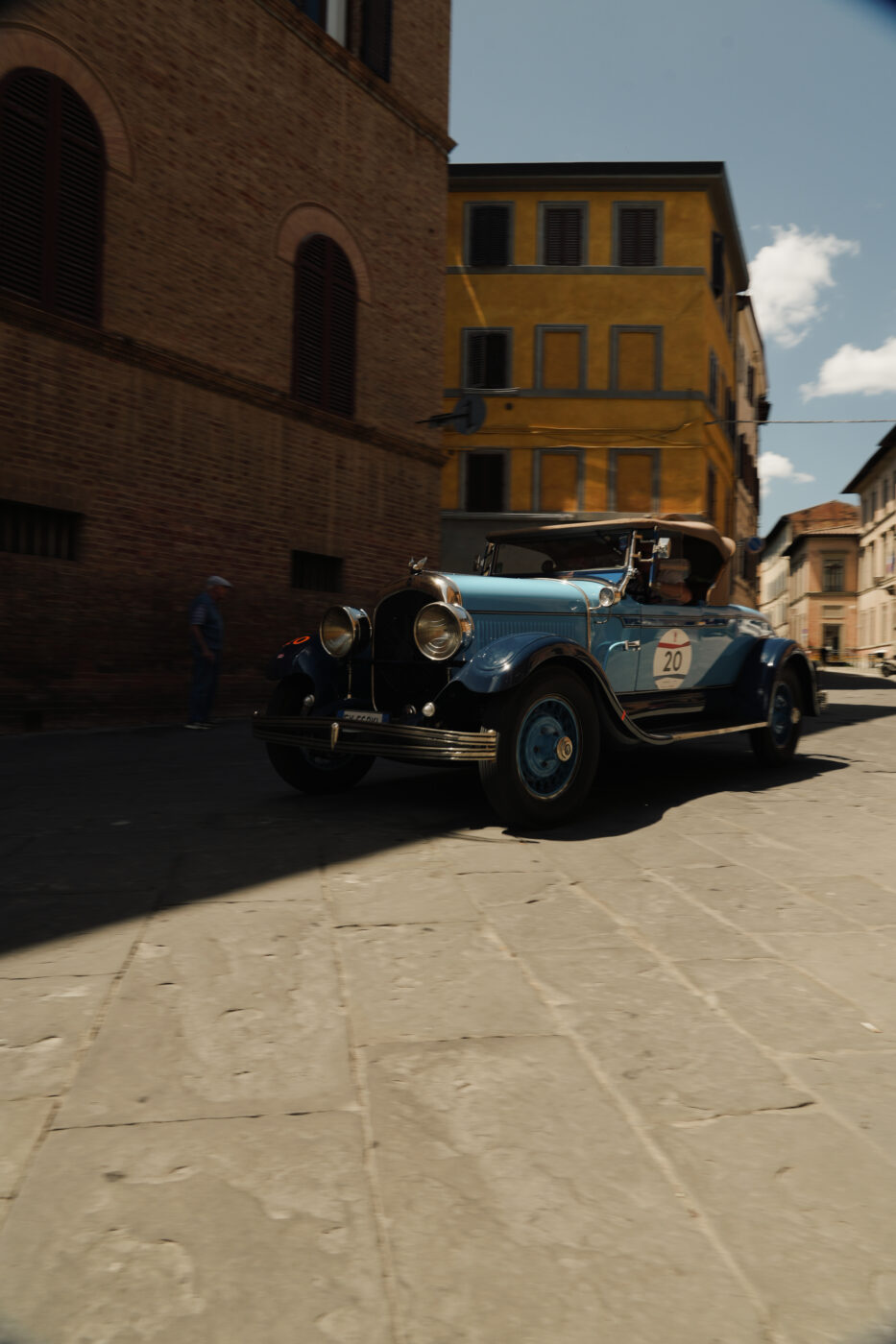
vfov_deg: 73.8
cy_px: 672
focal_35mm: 24
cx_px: 448
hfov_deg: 53.1
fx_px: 896
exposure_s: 1/80
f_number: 9
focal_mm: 24
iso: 100
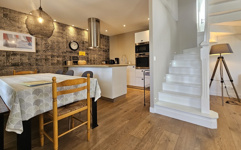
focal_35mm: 15
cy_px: 64
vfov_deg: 74.3
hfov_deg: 101.4
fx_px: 99
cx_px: 125
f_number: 2.2
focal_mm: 2.2
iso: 125
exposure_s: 1/50
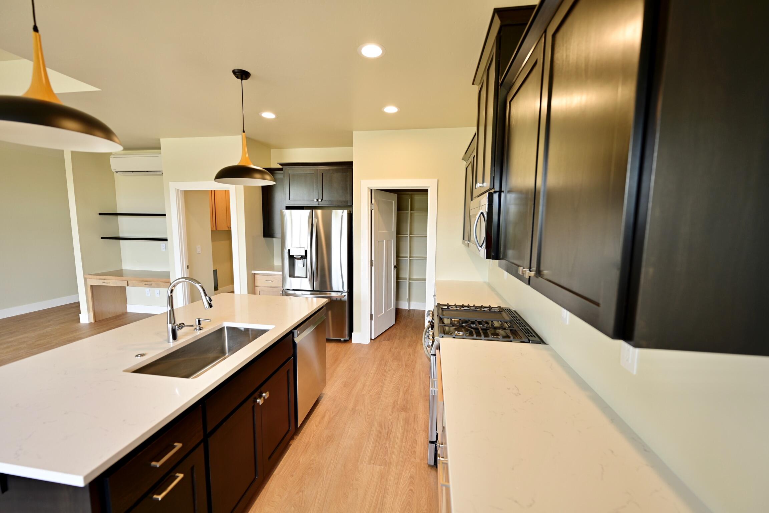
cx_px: 384
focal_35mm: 14
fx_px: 299
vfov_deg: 81.2
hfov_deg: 104.3
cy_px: 256
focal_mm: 14
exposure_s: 1/20
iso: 80
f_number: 2.8
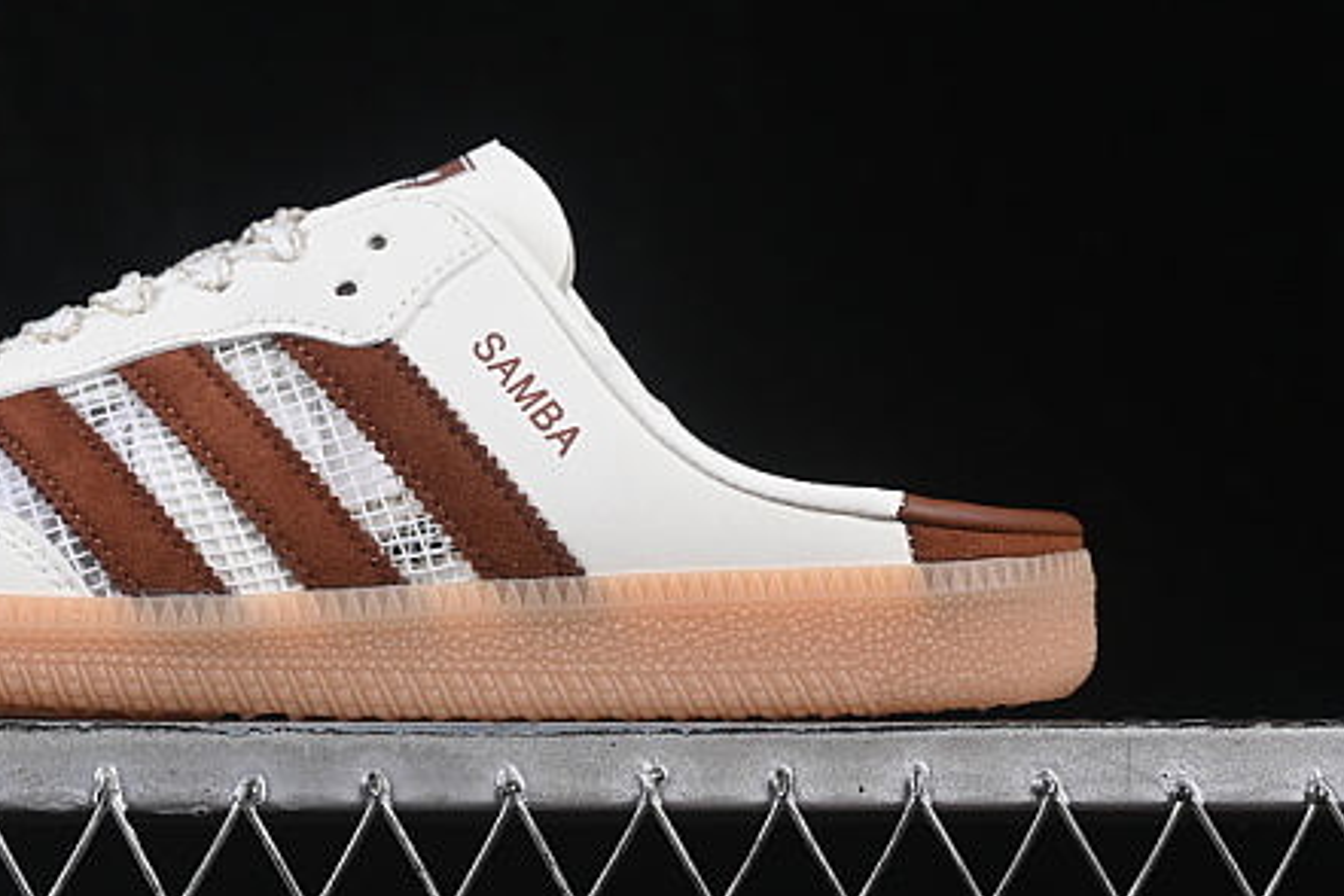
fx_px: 5077
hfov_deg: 15.0
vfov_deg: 10.1
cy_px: 215
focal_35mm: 136
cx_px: 323
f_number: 8
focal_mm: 50
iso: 160
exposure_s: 1/80
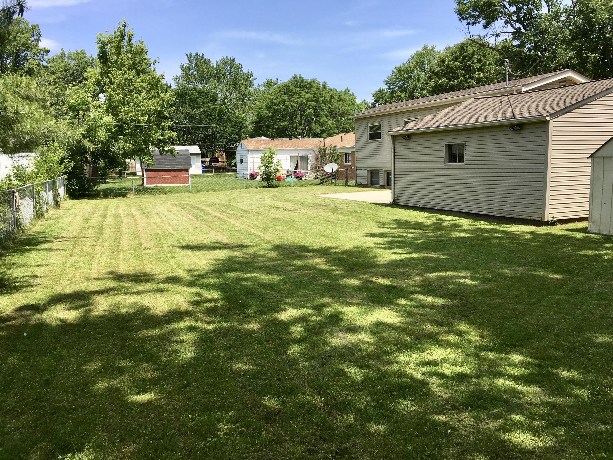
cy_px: 230
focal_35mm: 29
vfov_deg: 48.2
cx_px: 306
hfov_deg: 61.7
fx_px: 514
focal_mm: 4.15
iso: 25
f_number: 2.2
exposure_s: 1/1221
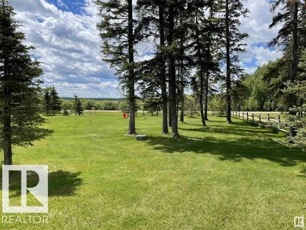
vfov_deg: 53.1
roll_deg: -0.3
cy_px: 115
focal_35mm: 26
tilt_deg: -3.7
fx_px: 230
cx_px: 153
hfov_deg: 67.3
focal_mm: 5.1
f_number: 1.6
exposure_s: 1/3448
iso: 32
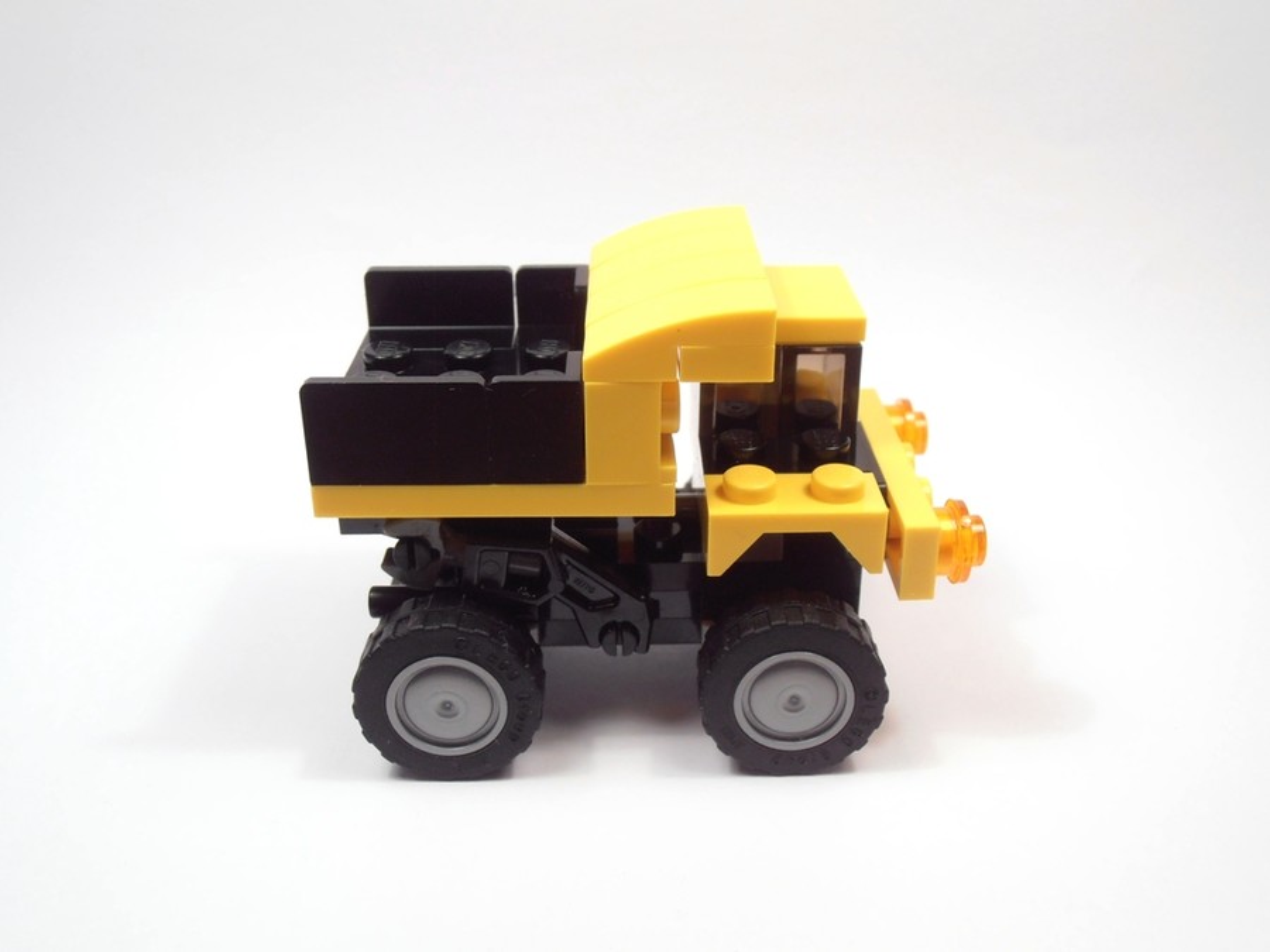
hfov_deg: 50.1
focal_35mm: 37
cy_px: 476
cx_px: 635
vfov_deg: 38.7
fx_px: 1357
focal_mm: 6.61
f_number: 3.9
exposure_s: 1/60
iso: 80
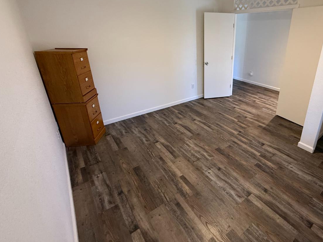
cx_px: 210
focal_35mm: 19
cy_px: 96
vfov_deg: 67.9
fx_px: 177
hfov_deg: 82.3
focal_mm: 2.22
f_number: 2.2
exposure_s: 1/77
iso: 320
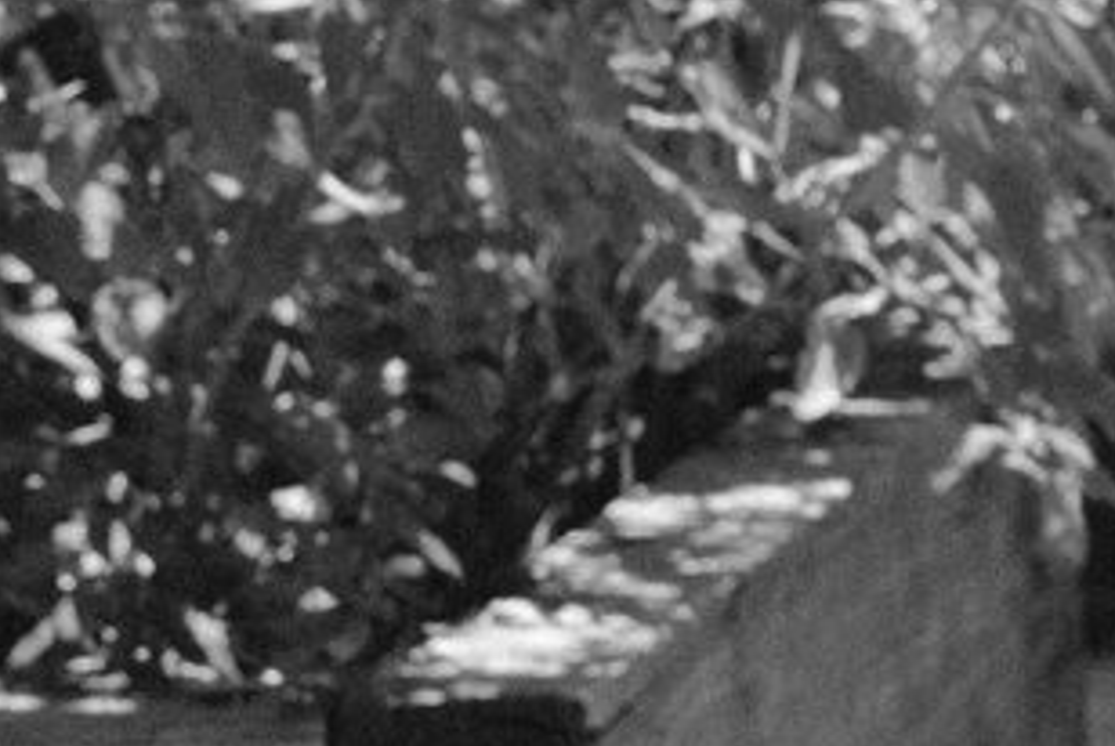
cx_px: 2270
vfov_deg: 5.0
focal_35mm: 275
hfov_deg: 7.2
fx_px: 8525
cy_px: -465
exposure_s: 1/250
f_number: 9
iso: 1000
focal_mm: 35
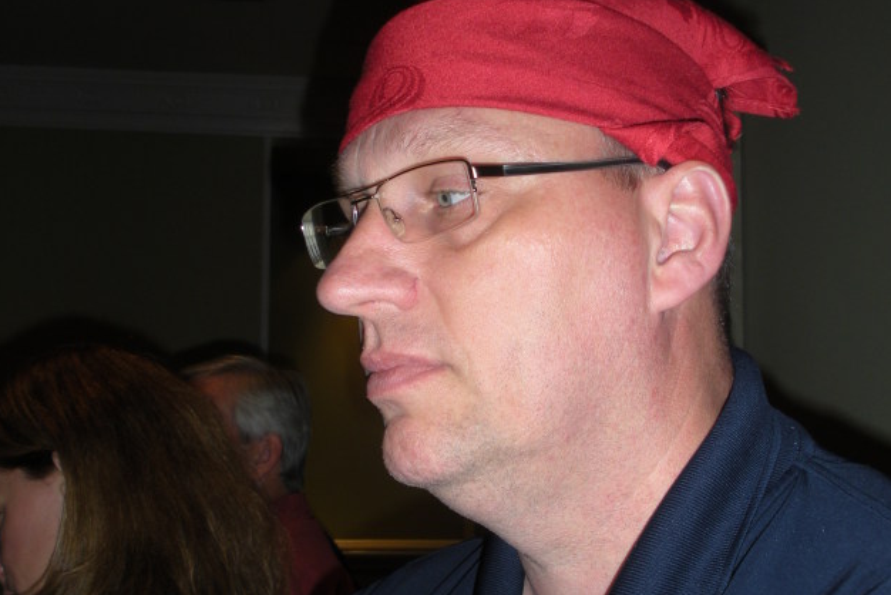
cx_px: 451
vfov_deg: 26.3
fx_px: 1263
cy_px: 419
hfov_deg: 38.9
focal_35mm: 51
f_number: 3.5
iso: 64
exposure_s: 1/60
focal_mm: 6.3
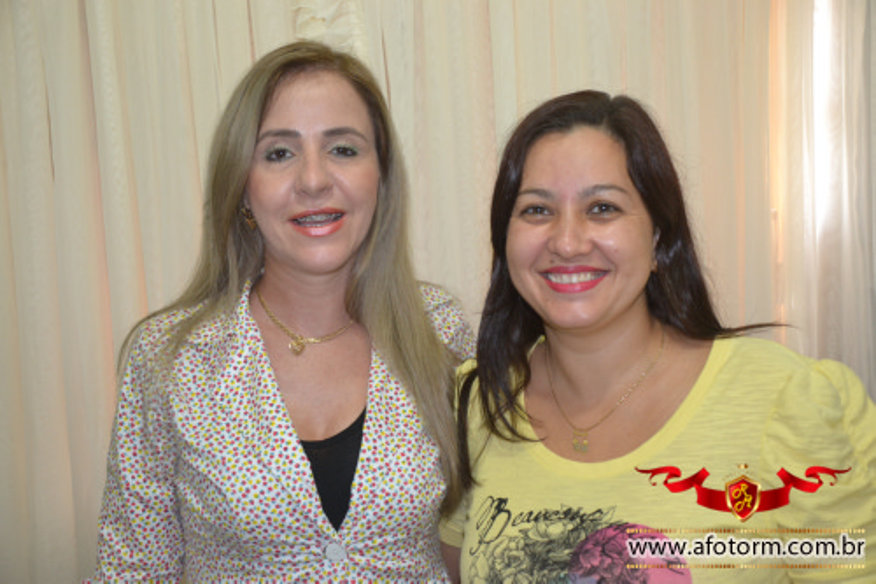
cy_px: 292
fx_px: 949
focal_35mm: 39
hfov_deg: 49.6
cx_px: 438
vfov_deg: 34.2
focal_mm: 26
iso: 1000
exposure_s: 1/60
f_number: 3.8
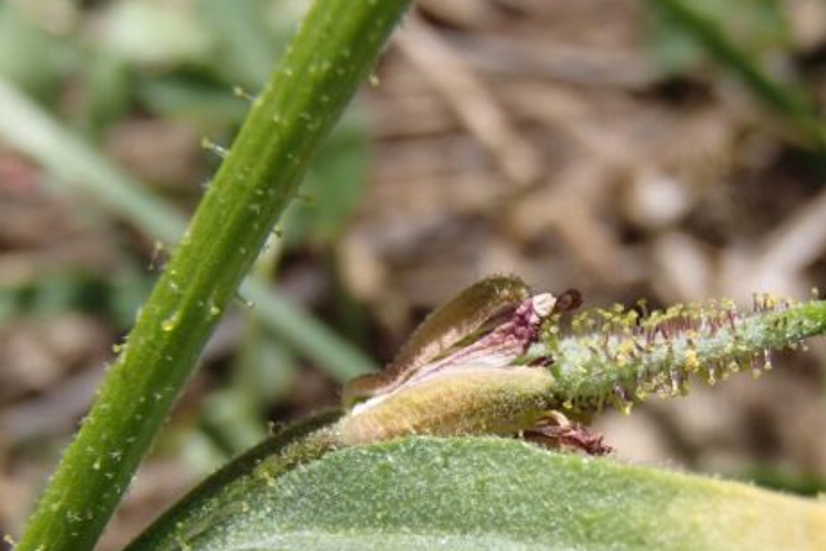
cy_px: 415
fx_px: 1468
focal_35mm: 64
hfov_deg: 31.2
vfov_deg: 21.1
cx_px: 544
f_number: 4.7
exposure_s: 1/800
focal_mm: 6.64
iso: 100
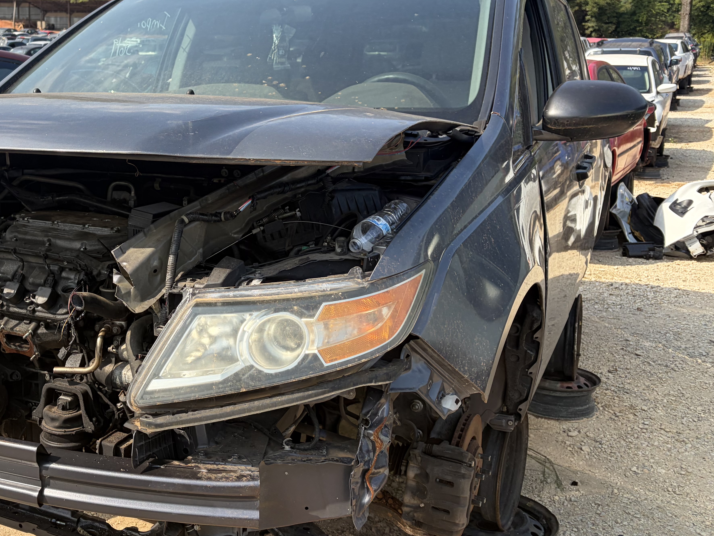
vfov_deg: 34.3
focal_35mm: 42
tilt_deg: -14.0
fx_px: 866
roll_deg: +0.2
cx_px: 176
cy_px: 242
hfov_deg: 43.3
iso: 50
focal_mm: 5.96
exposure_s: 1/1848
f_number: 1.6
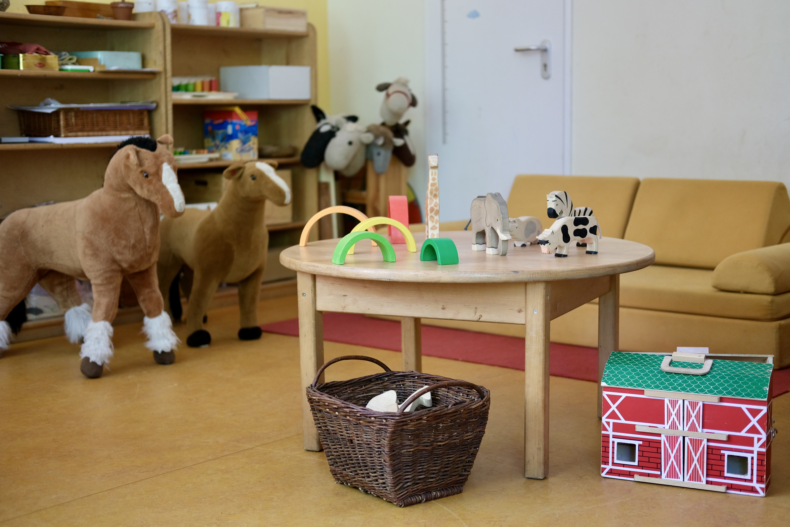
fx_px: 1163
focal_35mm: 53
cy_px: 264
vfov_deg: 25.5
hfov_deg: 37.5
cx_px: 395
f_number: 2
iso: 640
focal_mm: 35
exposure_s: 1/105
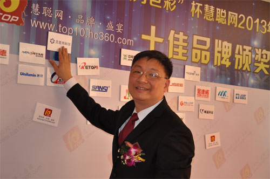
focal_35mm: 63
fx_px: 472
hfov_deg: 31.9
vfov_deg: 21.5
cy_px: 90
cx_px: 135
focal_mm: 42
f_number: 4.8
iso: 400
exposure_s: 1/160
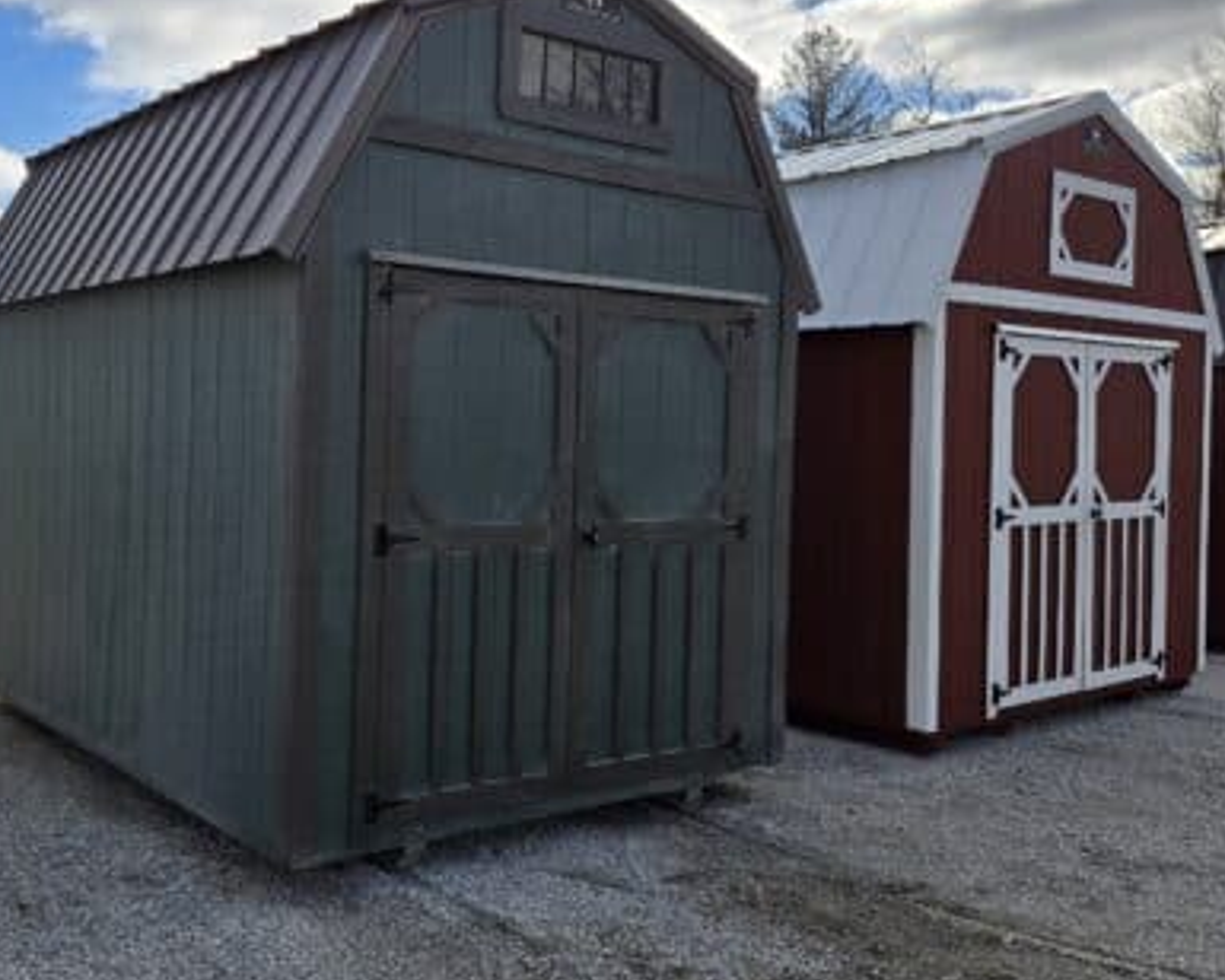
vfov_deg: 42.2
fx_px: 1269
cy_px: 445
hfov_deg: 50.6
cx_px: 407
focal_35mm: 35
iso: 25
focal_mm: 5.4
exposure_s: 1/2921
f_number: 1.8
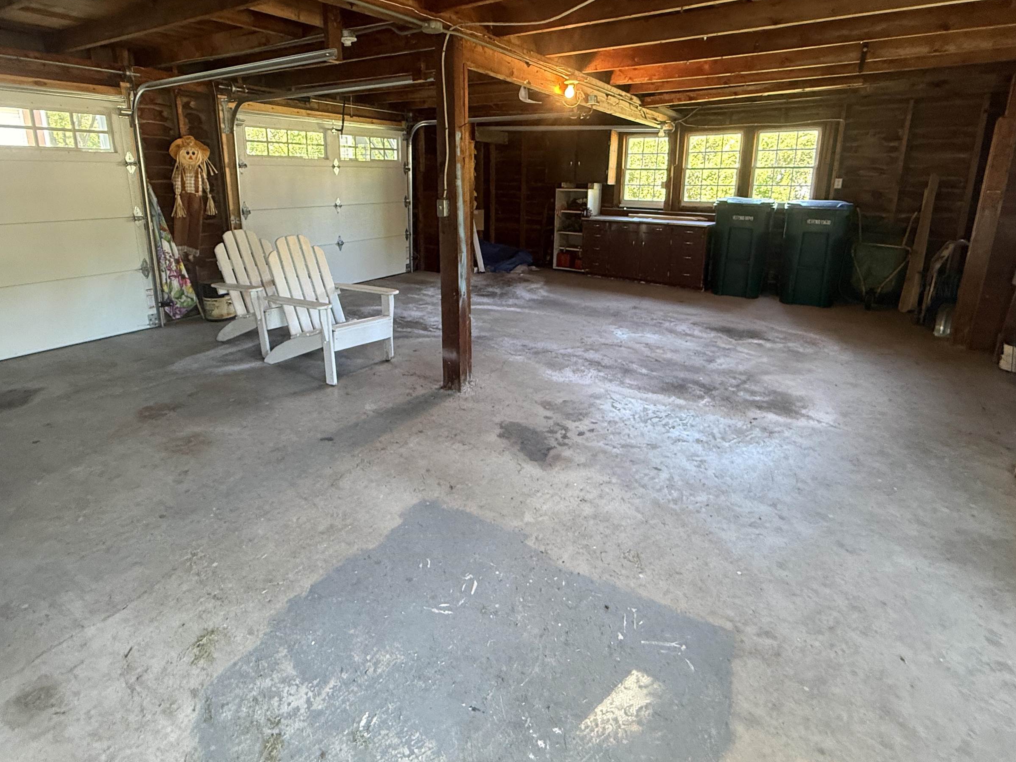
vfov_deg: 70.6
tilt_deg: -11.9
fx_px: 528
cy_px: 294
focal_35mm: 18
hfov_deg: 87.7
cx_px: 503
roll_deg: -0.8
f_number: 2.2
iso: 320
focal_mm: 2.22
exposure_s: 1/69
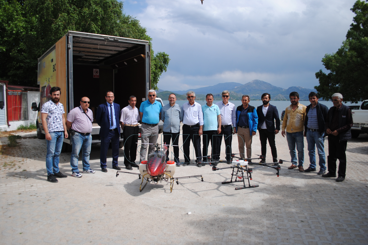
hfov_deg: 67.4
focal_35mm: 27
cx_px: 184
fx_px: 276
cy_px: 122
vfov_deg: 47.9
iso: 100
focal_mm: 18
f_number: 3.5
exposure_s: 1/1250
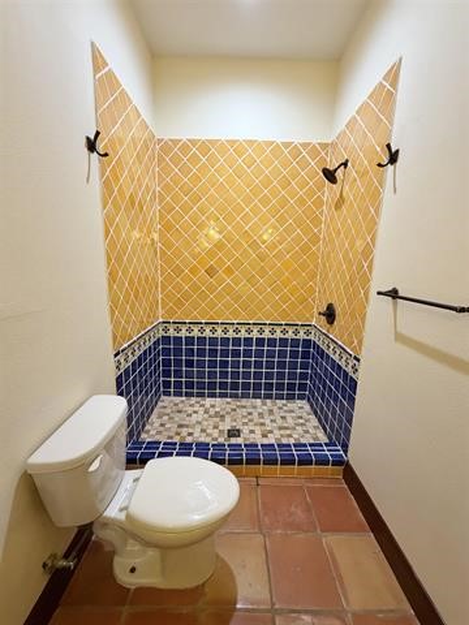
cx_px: 234
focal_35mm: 14
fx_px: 253
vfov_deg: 102.1
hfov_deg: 85.7
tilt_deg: -10.8
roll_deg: -2.0
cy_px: 312
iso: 320
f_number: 2.2
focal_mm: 2.22
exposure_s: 1/60
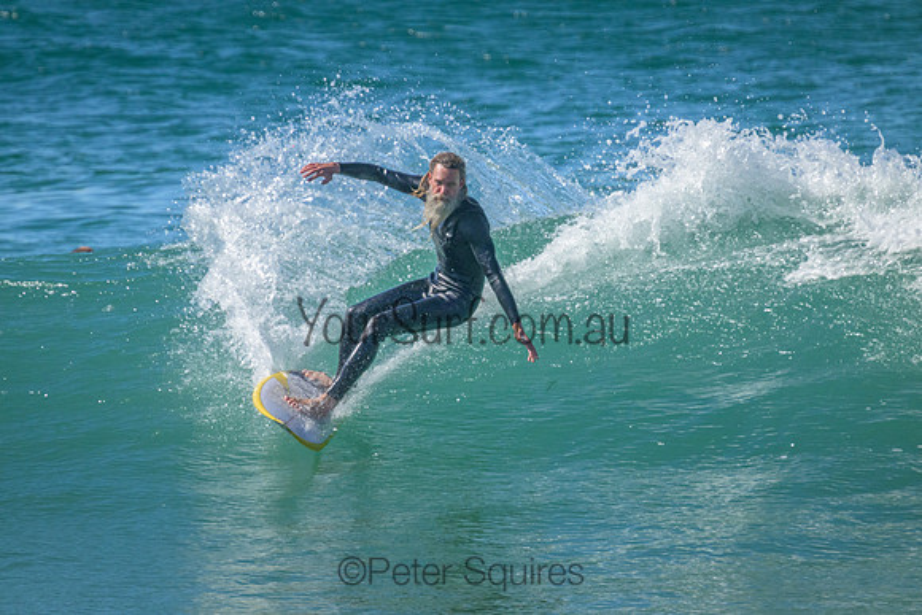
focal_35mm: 800
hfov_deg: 2.6
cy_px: 308
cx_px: 461
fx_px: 20493
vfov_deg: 1.7
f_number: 11
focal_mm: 800
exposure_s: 1/2000
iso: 2800
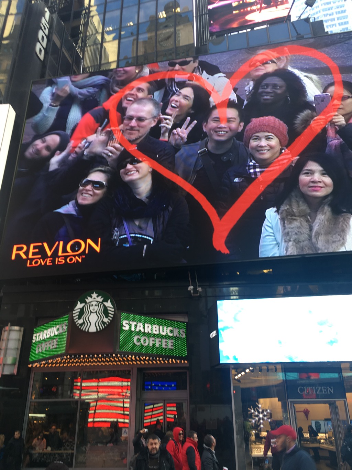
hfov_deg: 48.2
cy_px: 235
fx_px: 393
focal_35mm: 29
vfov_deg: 61.7
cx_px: 176
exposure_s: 1/60
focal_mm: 4.15
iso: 25
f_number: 2.2
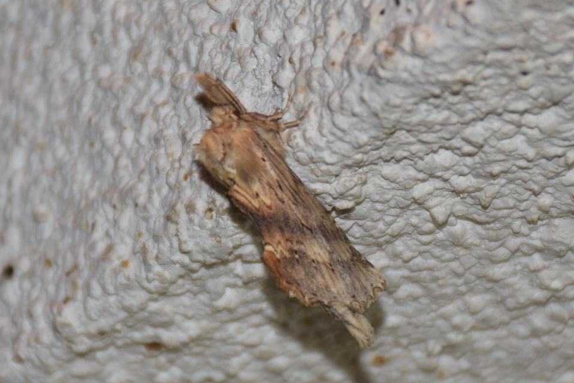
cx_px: 288
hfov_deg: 9.8
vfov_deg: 6.5
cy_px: 191
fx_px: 3365
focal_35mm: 211
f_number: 5.6
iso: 320
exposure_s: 1/60
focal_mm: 140
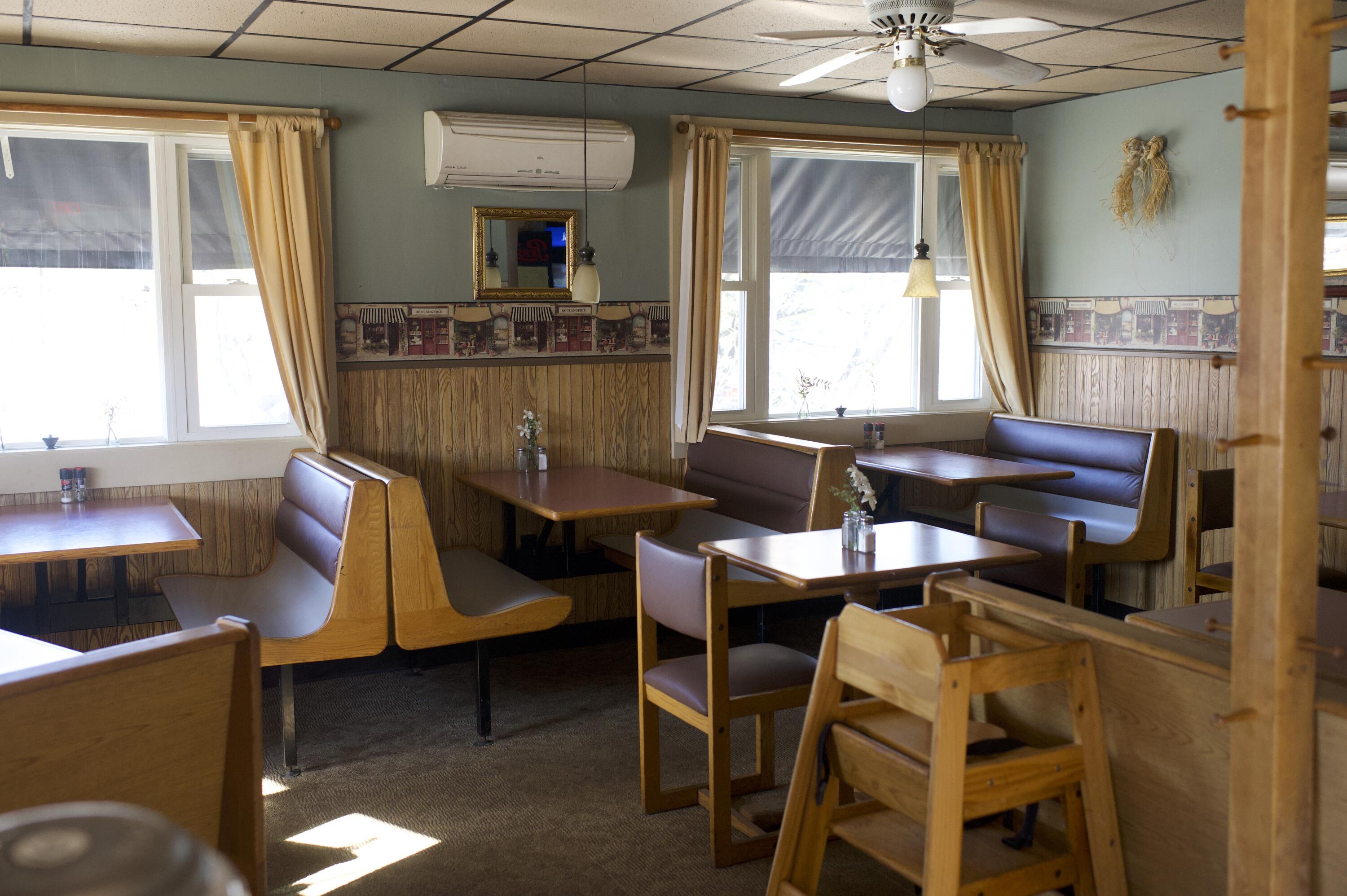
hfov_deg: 54.5
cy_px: 448
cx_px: 674
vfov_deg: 37.8
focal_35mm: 35
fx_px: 1309
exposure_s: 1/400
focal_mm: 35
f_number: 3.5
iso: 3200
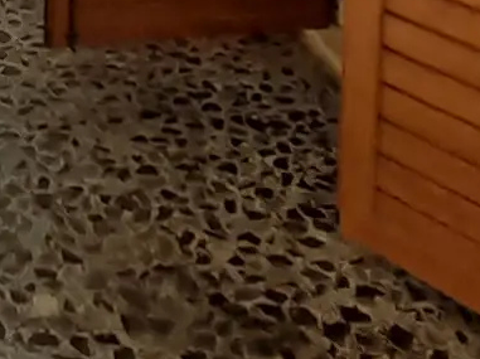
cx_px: -137
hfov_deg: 20.4
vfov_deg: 13.6
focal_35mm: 88
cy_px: -414
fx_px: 1219
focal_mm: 1.13
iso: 40
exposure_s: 1/517
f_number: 2.2
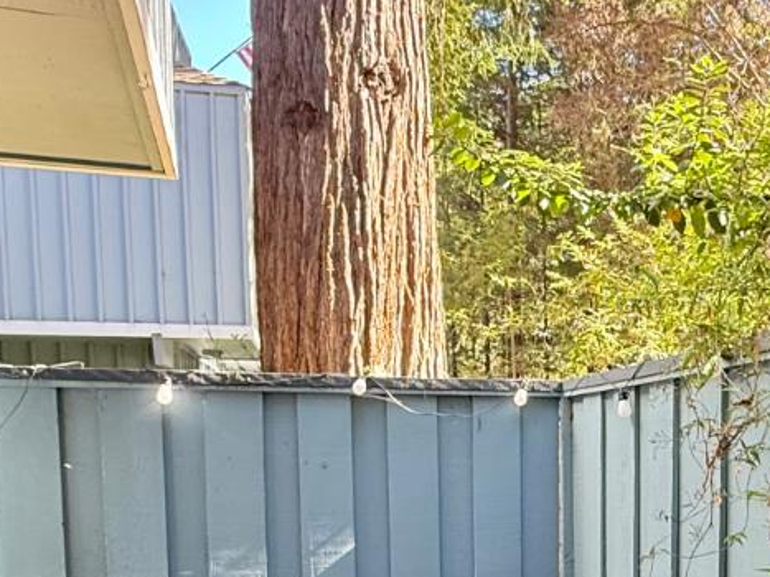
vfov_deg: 30.6
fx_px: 1001
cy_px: 527
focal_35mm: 45
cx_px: 605
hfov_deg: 40.5
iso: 250
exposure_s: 1/99
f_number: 2.2
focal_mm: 2.22
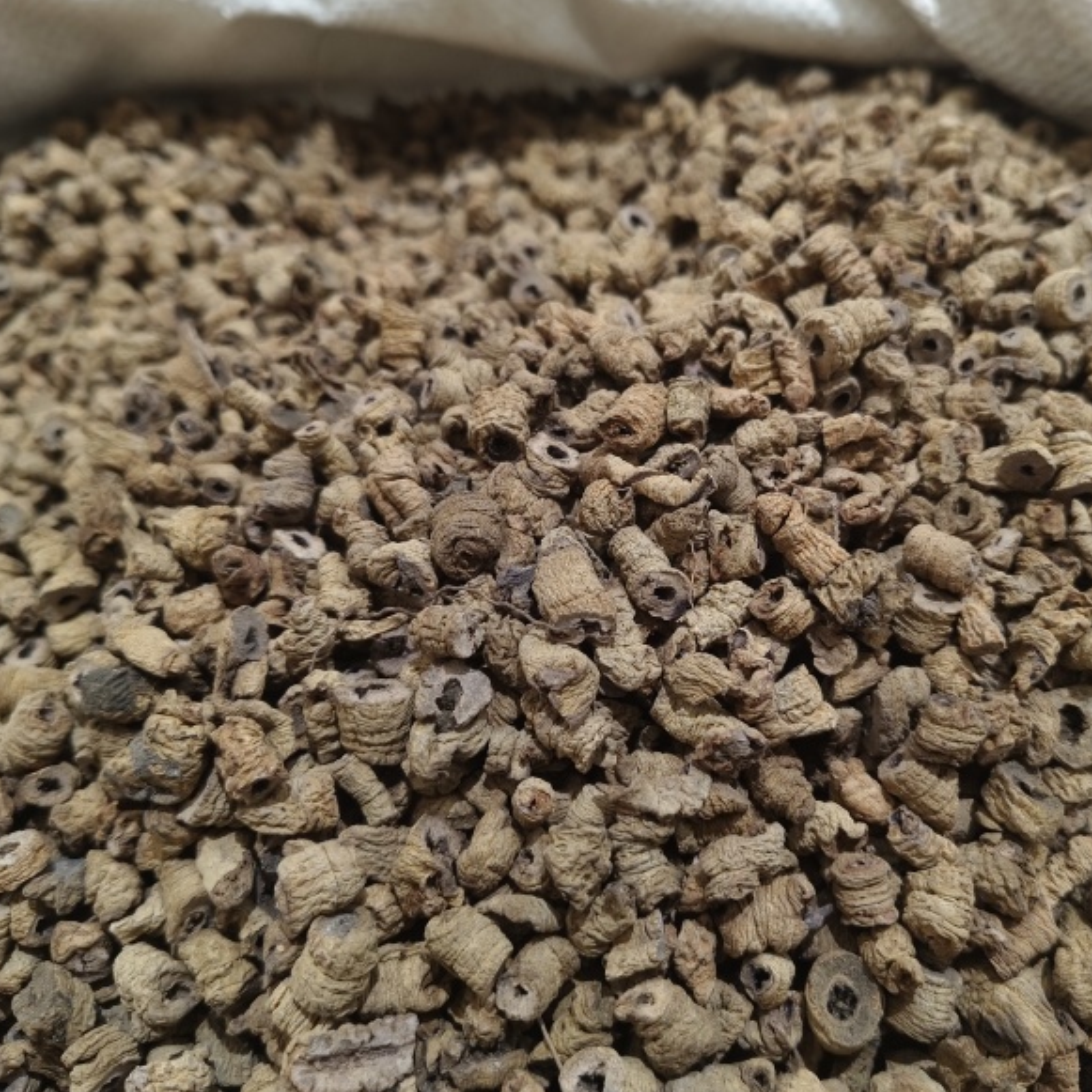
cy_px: 560
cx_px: 609
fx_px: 999
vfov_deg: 57.3
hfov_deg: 57.2
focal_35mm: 28
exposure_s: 1/60
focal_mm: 5.6
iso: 818
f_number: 1.88
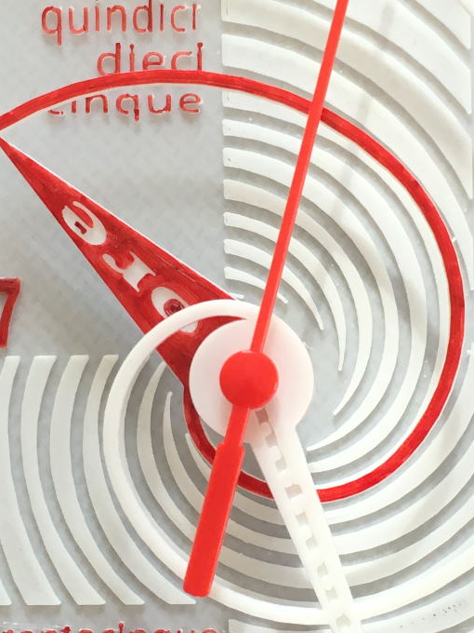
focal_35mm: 86
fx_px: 1570
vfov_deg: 22.7
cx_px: 265
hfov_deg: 17.2
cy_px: 373
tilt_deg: -84.6
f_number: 2.2
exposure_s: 1/33
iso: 32
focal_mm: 4.15
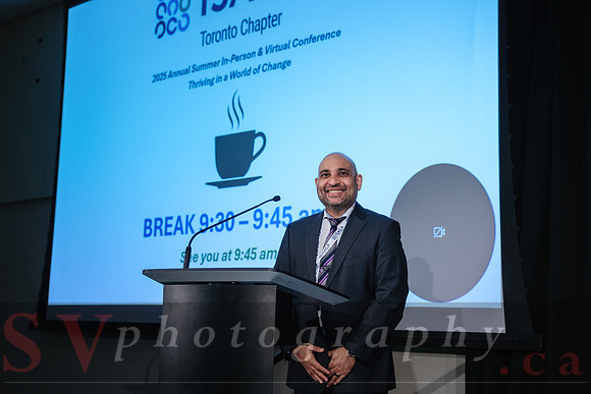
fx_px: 815
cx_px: 326
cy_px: 217
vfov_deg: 27.2
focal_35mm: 50
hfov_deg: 39.8
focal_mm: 30.2
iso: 800
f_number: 2.8
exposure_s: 1/100
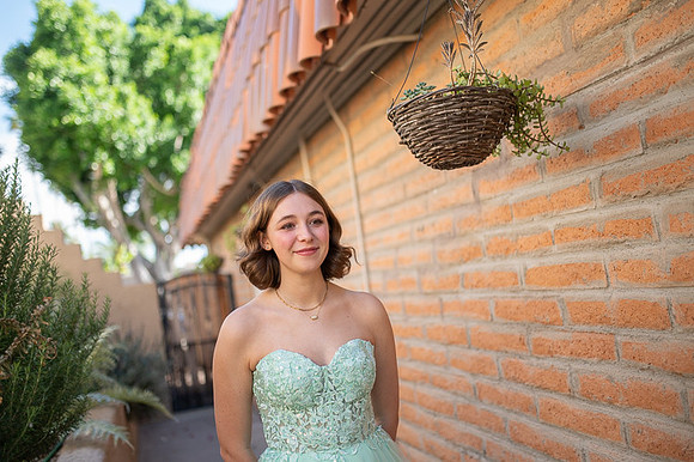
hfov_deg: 54.5
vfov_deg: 37.8
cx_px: 347
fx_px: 674
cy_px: 231
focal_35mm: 35
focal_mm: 35
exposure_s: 1/4000
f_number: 1.4
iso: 400
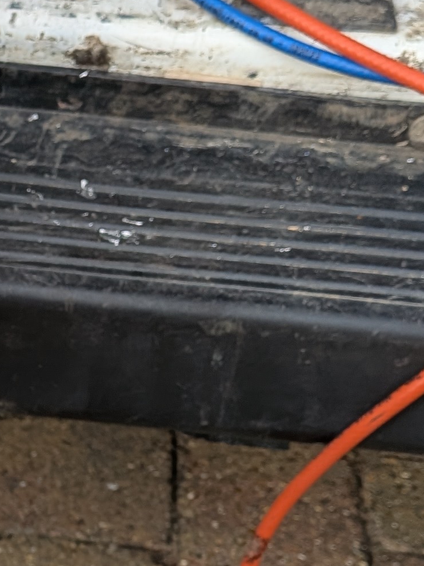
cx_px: -175
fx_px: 1585
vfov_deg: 19.5
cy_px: 605
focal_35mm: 97
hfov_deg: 14.4
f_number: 1.7
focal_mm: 4.53
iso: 27
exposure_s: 1/398
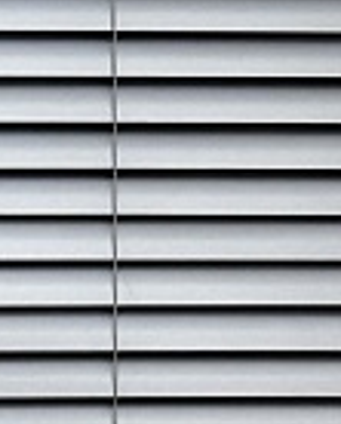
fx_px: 2301
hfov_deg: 7.0
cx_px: -894
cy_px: 1395
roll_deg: +0.7
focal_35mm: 183
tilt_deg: +1.1
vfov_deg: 8.3
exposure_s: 1/888
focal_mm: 6.76
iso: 80
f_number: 1.78
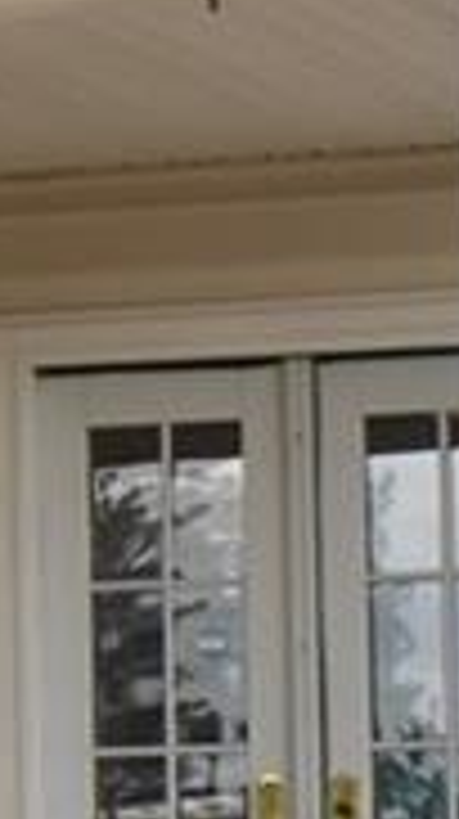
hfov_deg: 4.7
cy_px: 346
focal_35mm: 249
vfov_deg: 8.7
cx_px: -814
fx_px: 5403
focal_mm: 18
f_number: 9
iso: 400
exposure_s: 1/125
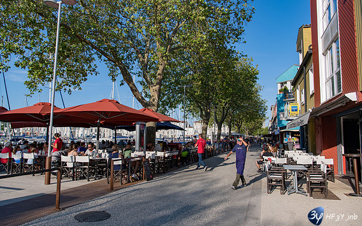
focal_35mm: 25
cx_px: 178
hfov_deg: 72.5
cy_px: 112
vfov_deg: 49.3
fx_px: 247
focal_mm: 24
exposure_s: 1/400
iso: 64
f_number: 6.3
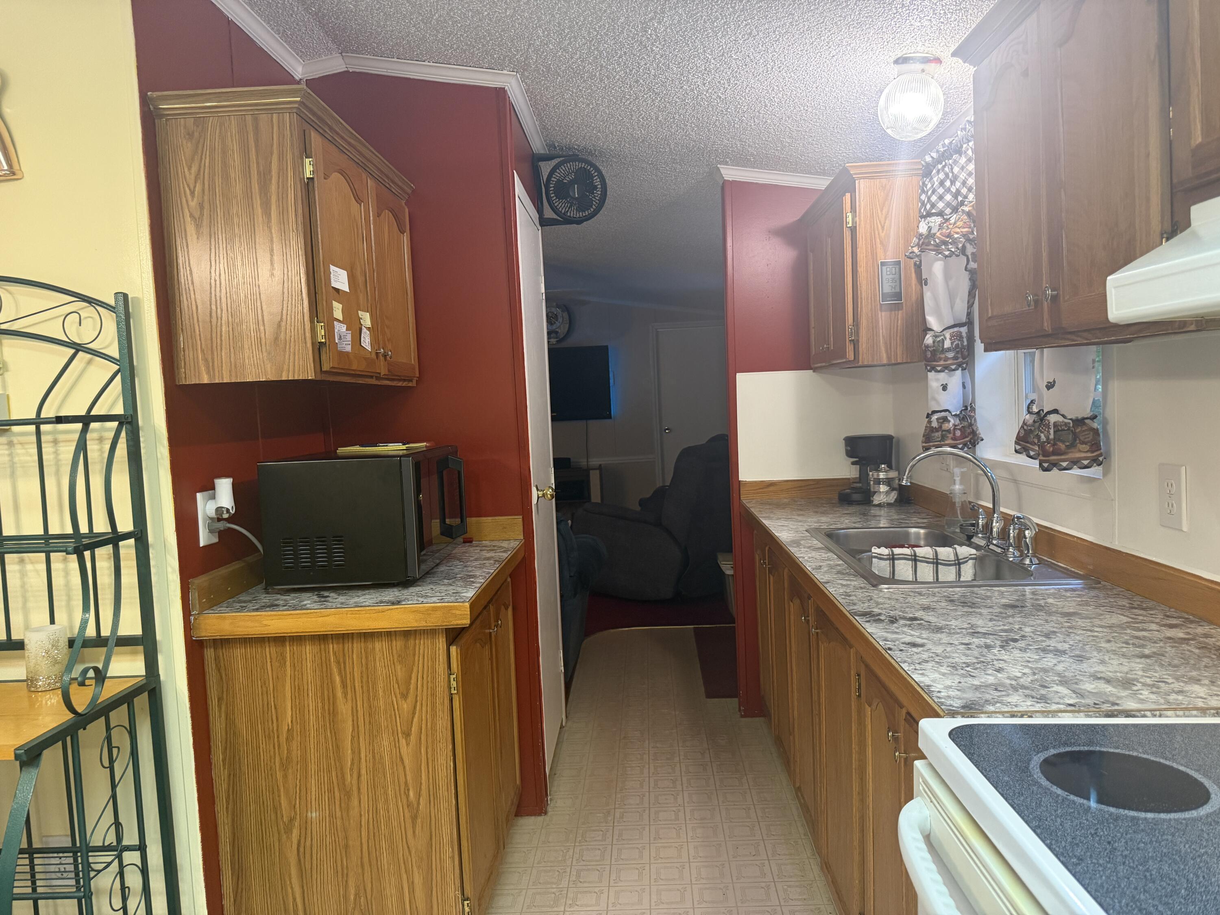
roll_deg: +2.6
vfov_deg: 56.8
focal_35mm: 24
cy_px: 458
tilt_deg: -3.4
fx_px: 846
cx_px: 610
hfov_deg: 71.6
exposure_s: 1/60
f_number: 1.78
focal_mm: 6.76
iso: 320
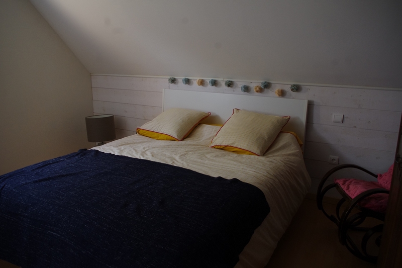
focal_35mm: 27
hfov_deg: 67.4
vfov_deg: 47.9
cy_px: 134
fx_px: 301
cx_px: 201
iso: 800
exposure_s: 1/40
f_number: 5.6
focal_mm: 18
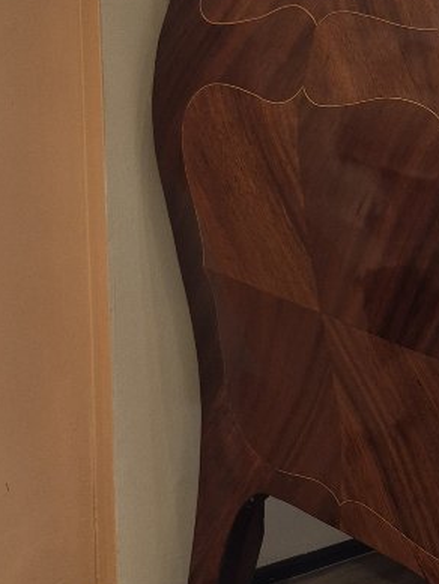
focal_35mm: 71
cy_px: 254
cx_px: 621
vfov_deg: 27.4
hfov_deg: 18.7
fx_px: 1200
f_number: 1.8
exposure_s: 1/180
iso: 200
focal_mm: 5.4
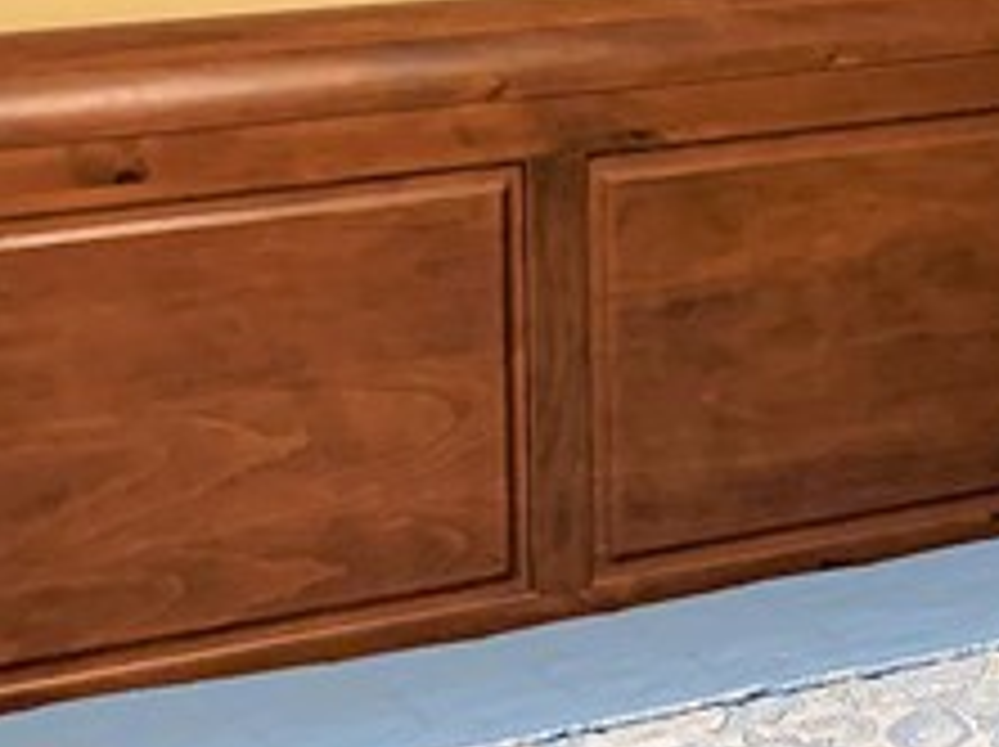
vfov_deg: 11.9
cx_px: 1134
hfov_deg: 15.9
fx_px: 3459
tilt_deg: -2.5
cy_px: -248
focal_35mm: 120
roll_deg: +0.4
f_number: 1.8
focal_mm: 4.25
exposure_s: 1/60
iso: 320
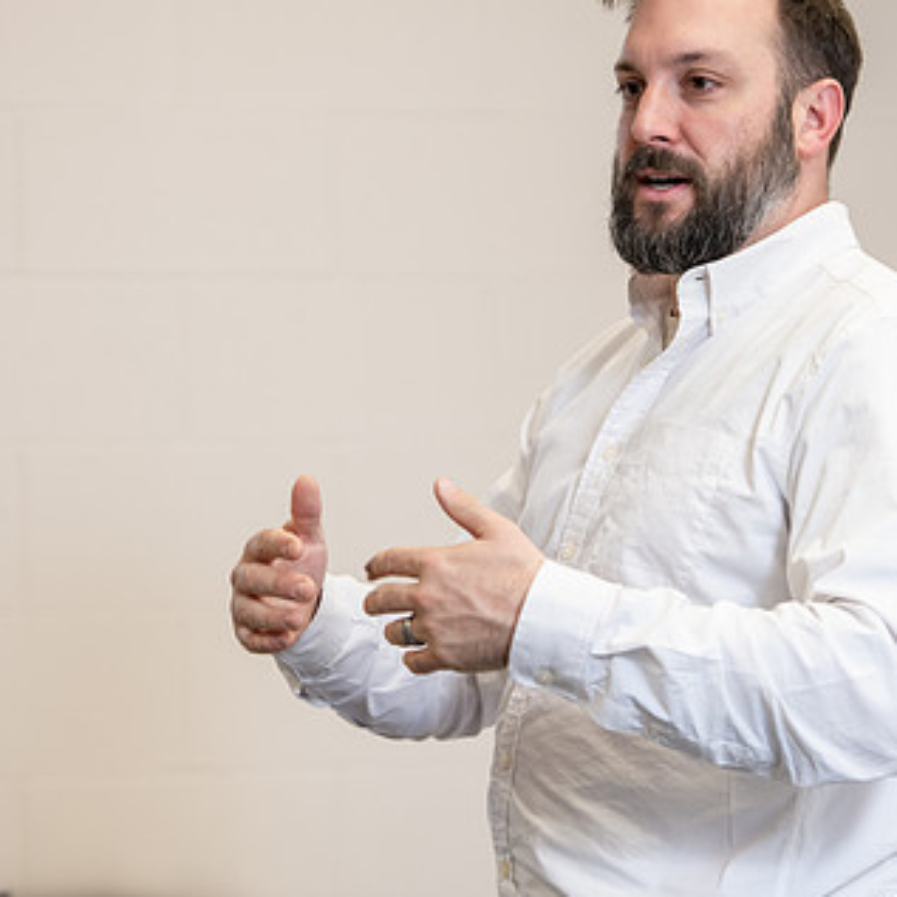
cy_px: 366
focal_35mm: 171
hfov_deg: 10.2
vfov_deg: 10.2
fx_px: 5013
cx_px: 492
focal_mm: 110
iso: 800
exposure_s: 1/200
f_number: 3.2
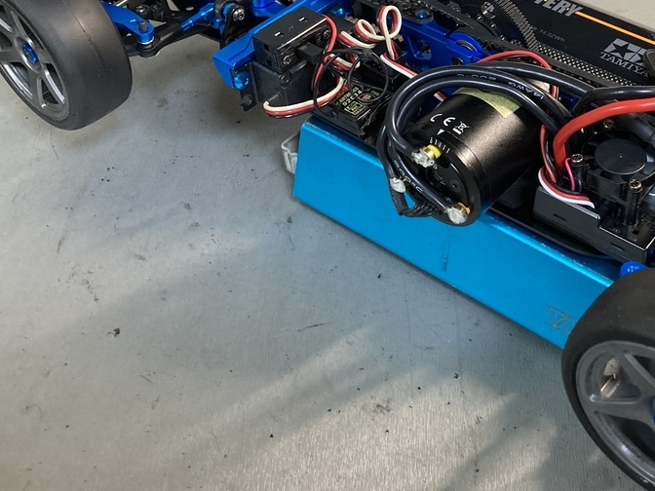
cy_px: 134
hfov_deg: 37.1
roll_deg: -2.1
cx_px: 506
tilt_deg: -42.2
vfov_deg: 28.8
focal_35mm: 50
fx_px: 946
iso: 125
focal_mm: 3.99
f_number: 1.8
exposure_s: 1/50
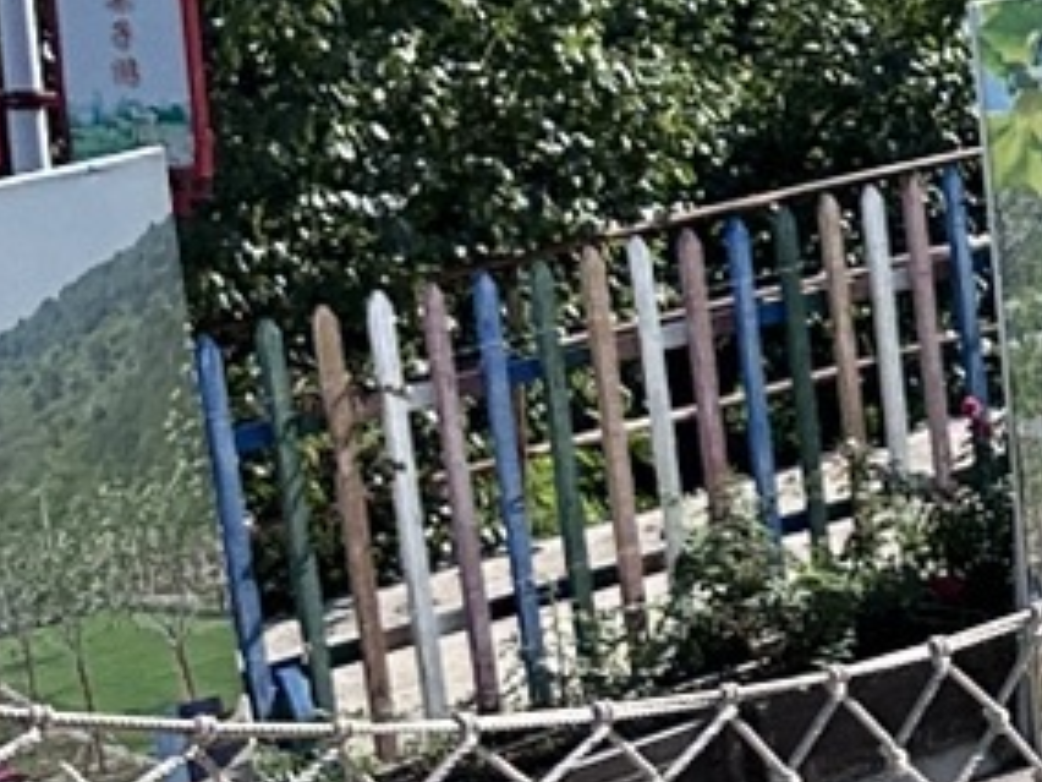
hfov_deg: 10.2
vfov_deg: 8.8
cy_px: 654
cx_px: 2447
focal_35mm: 169
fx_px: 5087
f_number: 1.78
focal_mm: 6.86
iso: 80
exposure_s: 1/5263
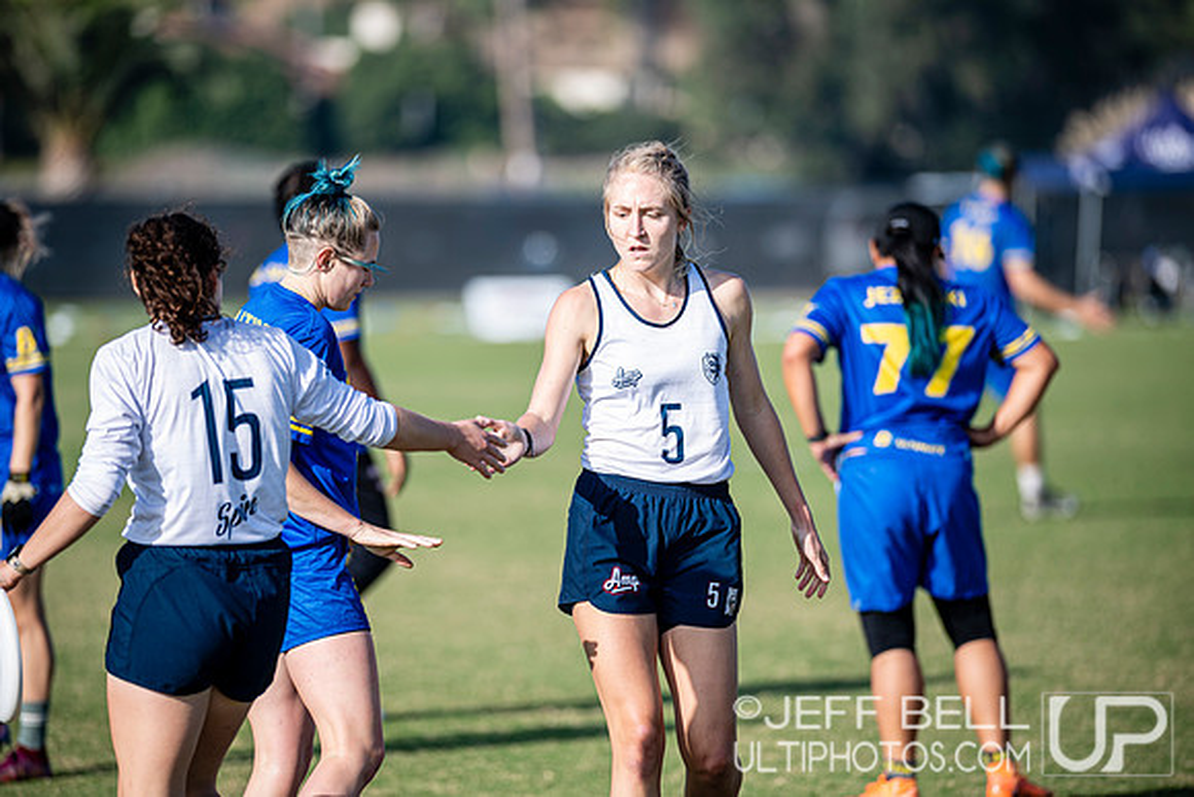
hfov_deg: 8.6
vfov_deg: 5.7
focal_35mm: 240
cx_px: 597
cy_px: 398
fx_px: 7961
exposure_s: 1/1250
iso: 100
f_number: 3.2
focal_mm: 240
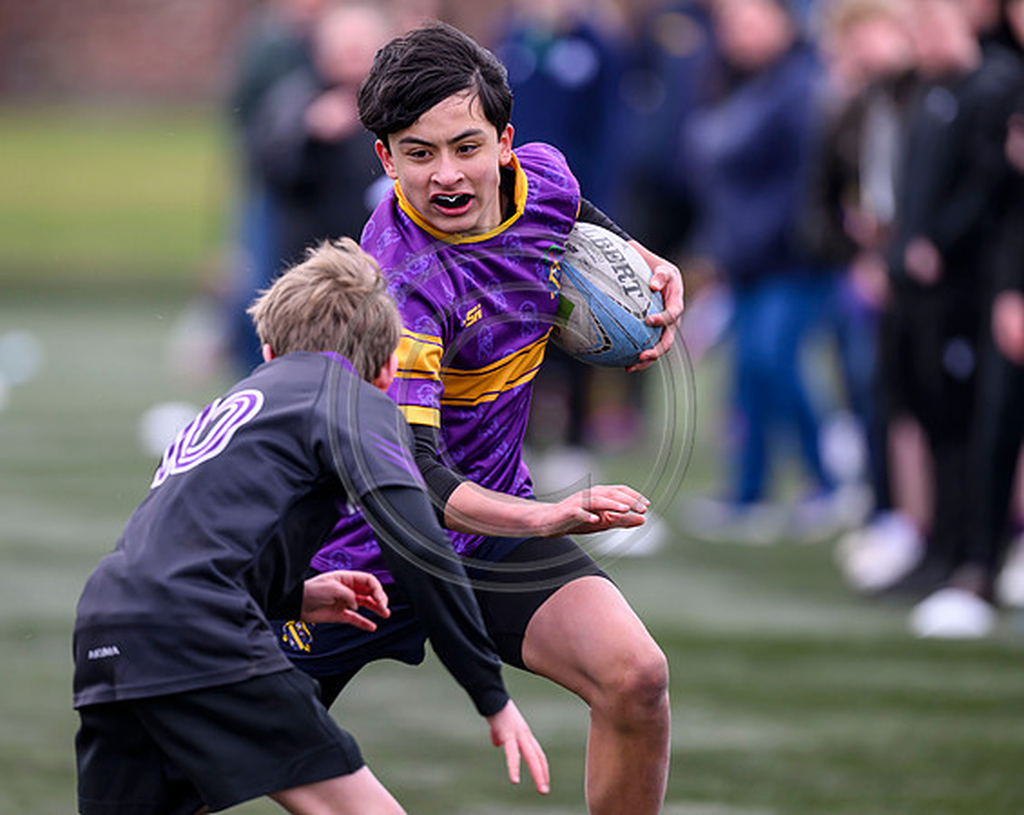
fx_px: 13819
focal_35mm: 457
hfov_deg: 4.2
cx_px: 402
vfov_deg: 3.4
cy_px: 401
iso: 500
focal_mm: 400
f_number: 3.5
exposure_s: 1/1250
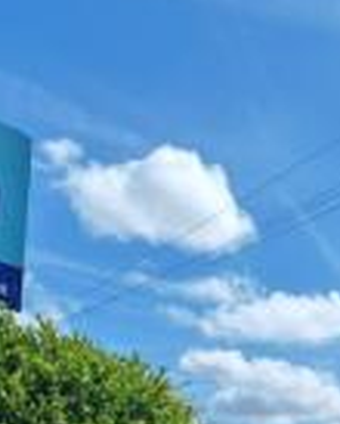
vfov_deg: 27.2
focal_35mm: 54
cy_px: 593
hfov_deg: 24.9
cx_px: 425
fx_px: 678
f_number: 2
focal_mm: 1.82
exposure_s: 1/1100
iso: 50
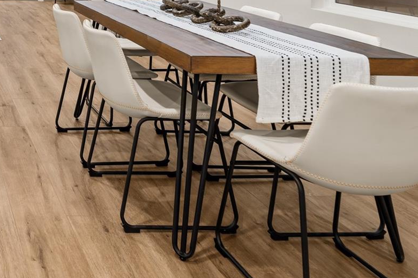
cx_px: -58
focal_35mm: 42
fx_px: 488
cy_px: -56
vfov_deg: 27.9
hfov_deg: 37.5
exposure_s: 2.5
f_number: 9
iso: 200
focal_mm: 16
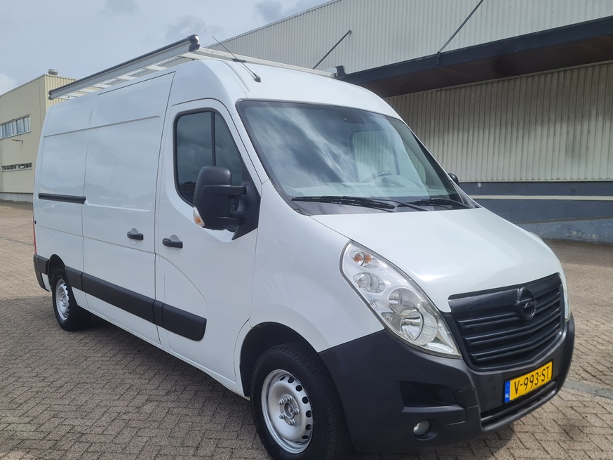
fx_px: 531
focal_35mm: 30
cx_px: 279
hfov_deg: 59.9
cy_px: 240
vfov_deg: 46.8
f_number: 1.8
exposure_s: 1/3160
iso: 50
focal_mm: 5.4
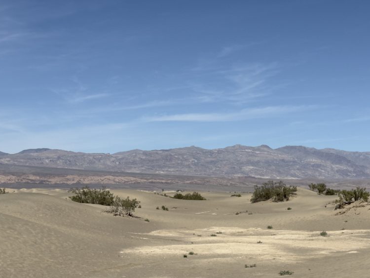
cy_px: 138
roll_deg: -1.2
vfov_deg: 22.9
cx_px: 243
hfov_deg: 30.1
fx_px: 684
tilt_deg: +4.0
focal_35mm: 64
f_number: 1.78
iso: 64
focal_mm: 6.86
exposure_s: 1/9804
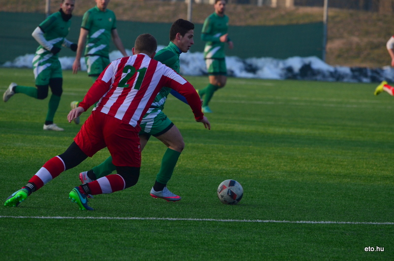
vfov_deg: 4.1
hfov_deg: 6.3
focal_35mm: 330
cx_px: 197
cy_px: 130
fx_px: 3604
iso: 500
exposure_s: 1/1600
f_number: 5.3
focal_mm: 220
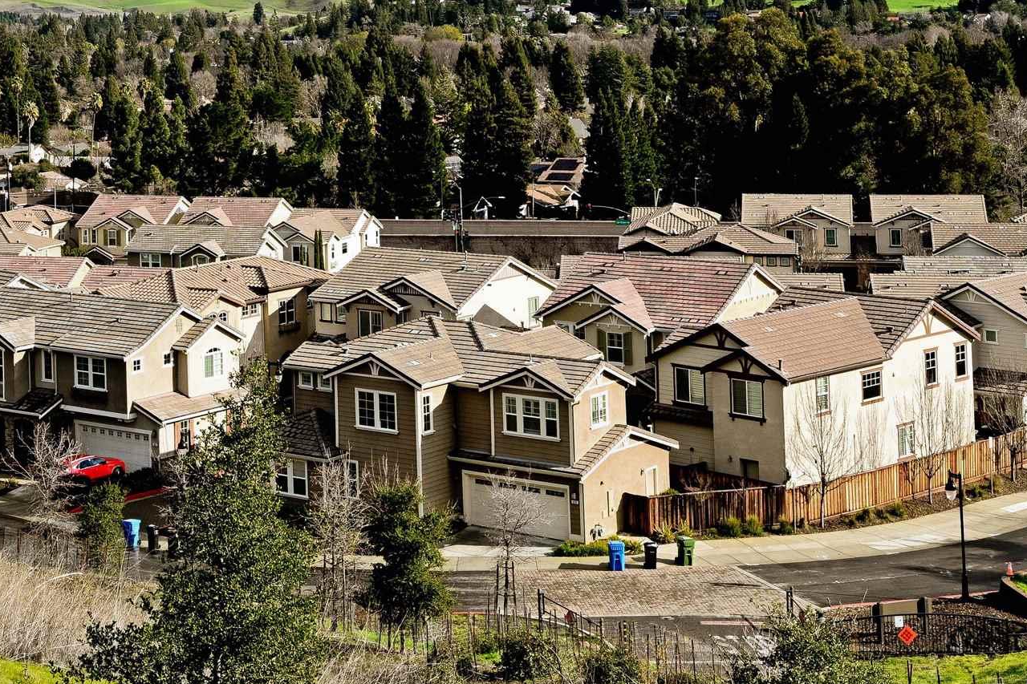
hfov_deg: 27.2
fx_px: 2054
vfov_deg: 18.2
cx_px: 137
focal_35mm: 72
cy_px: -65
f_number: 13
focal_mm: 30
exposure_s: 1/200
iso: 320
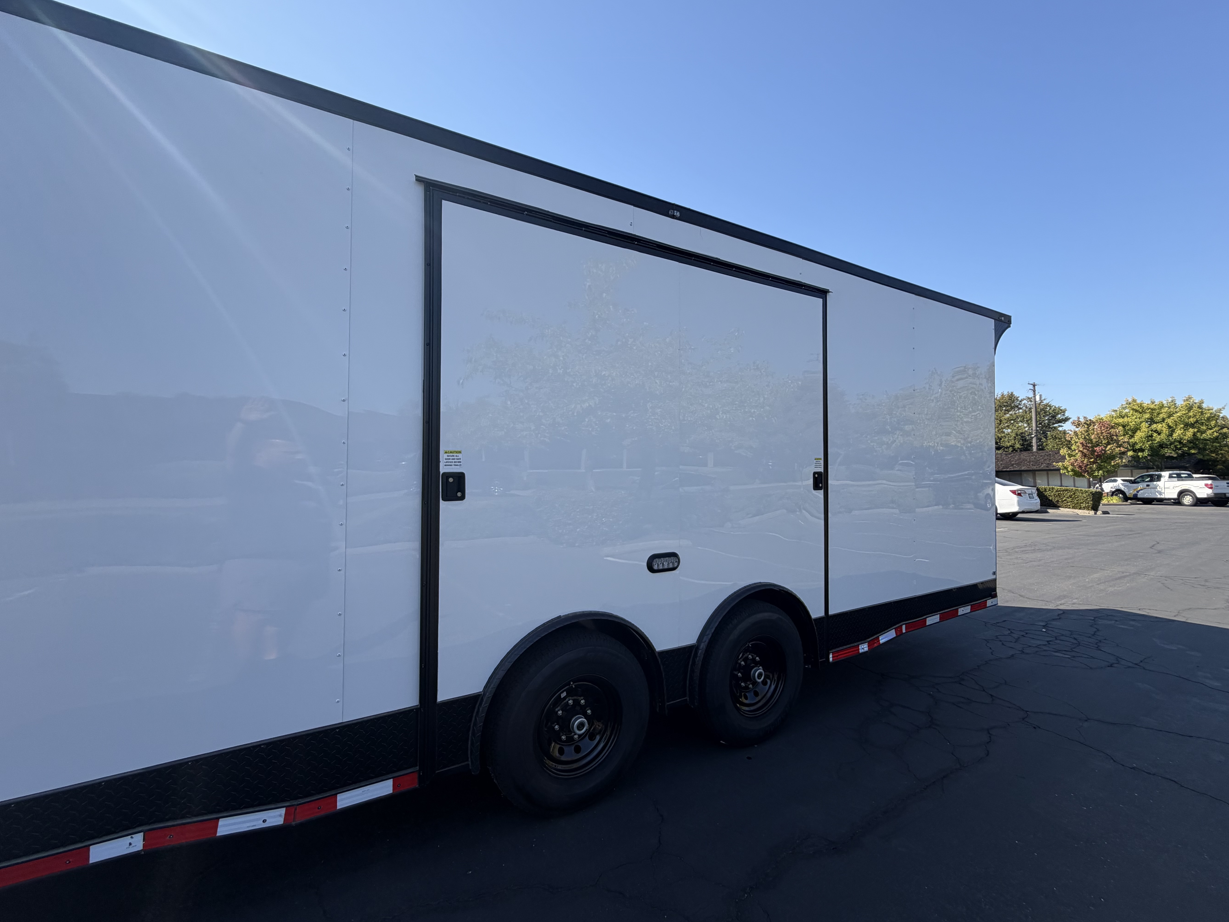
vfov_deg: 81.7
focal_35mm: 15
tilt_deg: +3.6
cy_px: 456
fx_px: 533
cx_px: 628
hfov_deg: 98.2
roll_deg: +0.2
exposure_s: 1/770
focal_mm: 2.22
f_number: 2.2
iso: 40
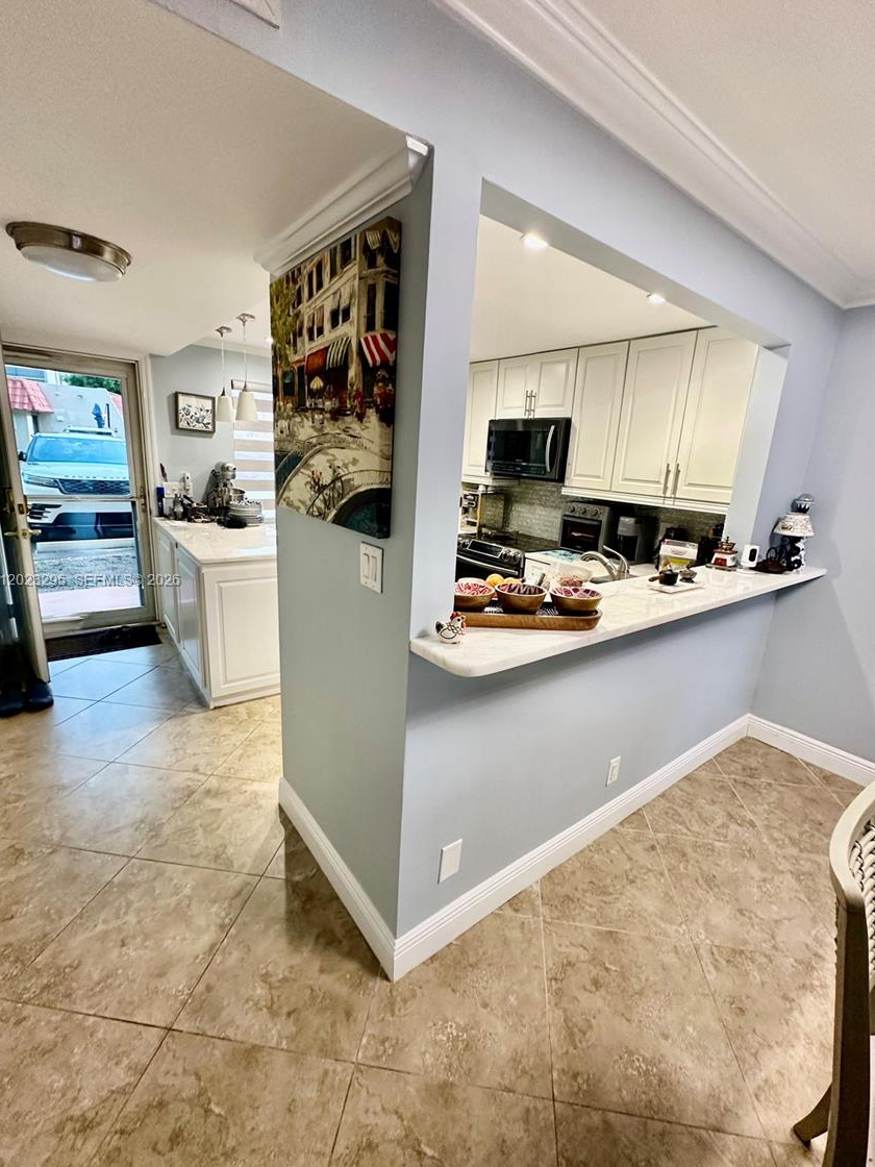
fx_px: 506
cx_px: 456
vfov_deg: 98.2
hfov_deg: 81.7
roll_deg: -4.3
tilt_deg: -13.9
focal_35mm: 15
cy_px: 581
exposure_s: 1/60
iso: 200
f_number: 2.2
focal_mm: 2.22
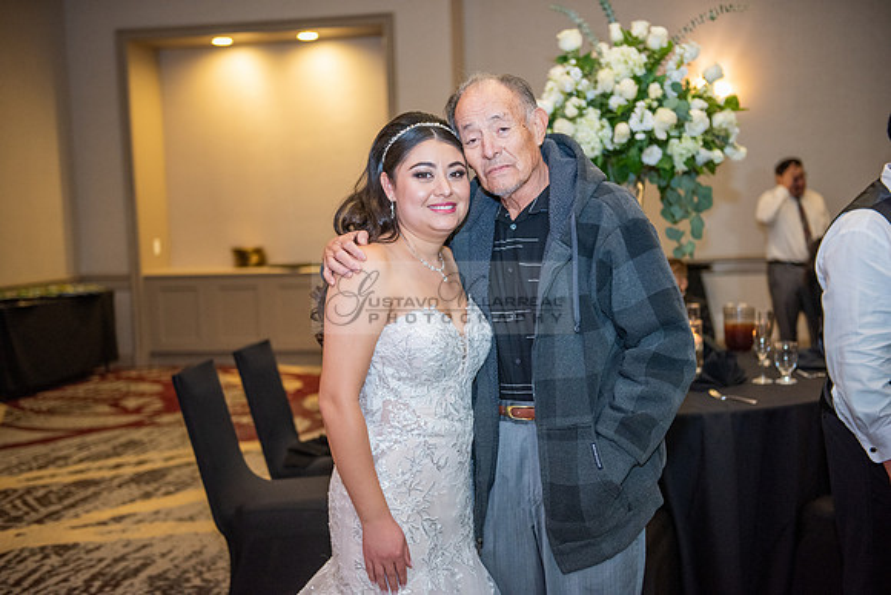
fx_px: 1188
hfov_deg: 41.1
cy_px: 298
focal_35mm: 48
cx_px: 446
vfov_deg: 28.1
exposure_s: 1/160
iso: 1600
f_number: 2.8
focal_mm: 48
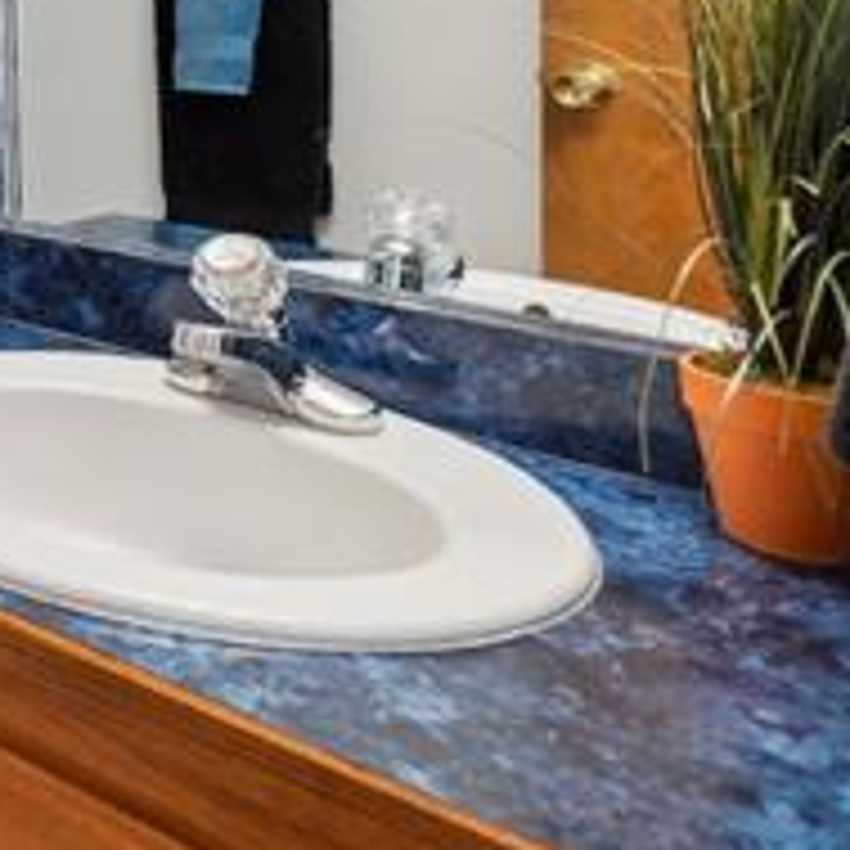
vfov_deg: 31.4
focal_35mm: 49
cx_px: -531
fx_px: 1361
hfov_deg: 24.1
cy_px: -45
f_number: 6.3
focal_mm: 17
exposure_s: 1/3.33
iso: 100
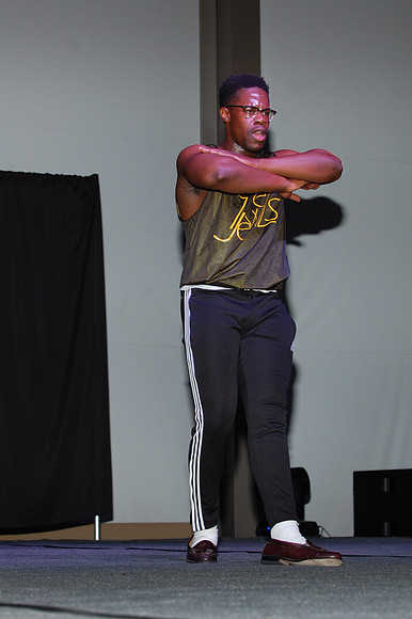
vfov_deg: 19.5
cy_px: 310
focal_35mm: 105
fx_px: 1805
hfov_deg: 13.0
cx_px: 206
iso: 400
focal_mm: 70
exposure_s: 1/60
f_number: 4.5
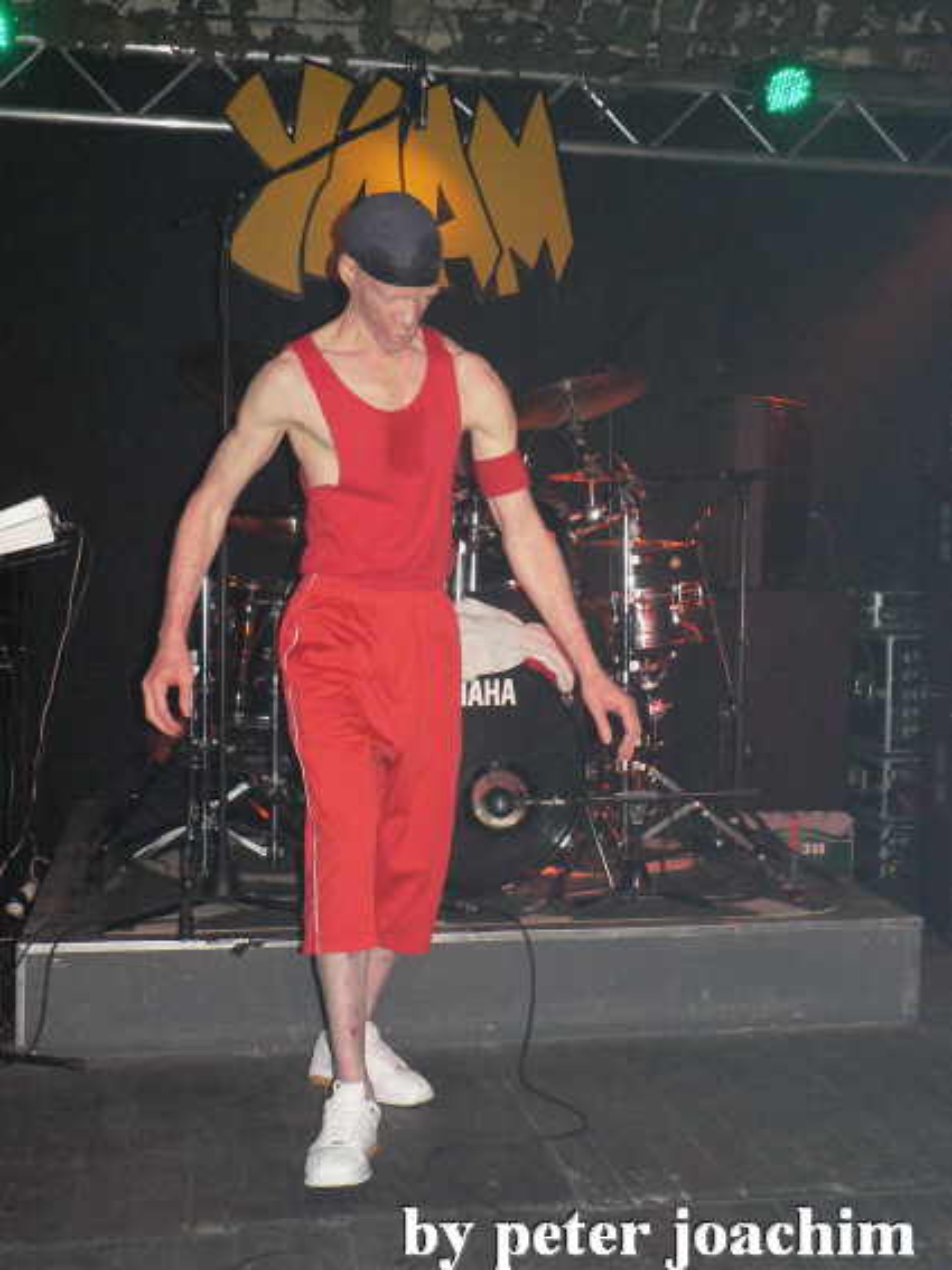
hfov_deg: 30.9
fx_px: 1724
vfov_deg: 40.4
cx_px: 476
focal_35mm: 47
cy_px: 635
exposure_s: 1/60
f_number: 2.8
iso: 400
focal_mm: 8.1
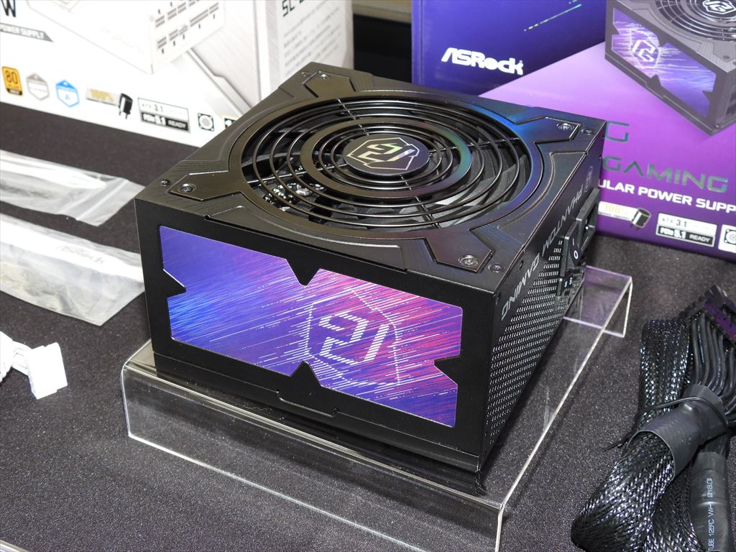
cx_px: 368
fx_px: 1063
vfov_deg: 29.1
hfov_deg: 38.2
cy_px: 276
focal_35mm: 50
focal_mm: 8.9
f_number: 3.5
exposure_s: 1/30
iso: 200
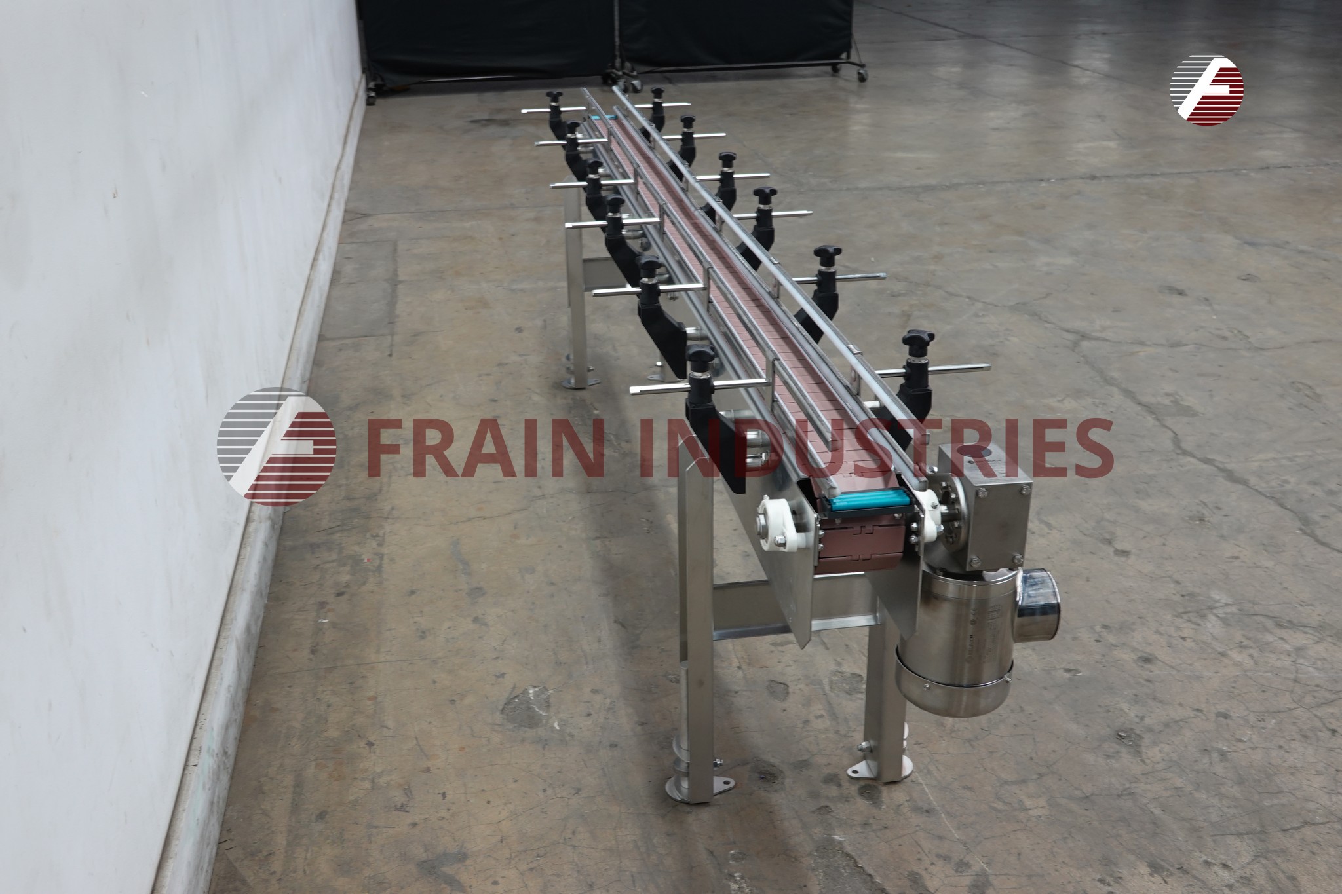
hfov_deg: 51.9
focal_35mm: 37
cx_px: 671
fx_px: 1379
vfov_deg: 35.9
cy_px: 447
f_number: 3.5
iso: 160
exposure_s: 1/40
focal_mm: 13.56
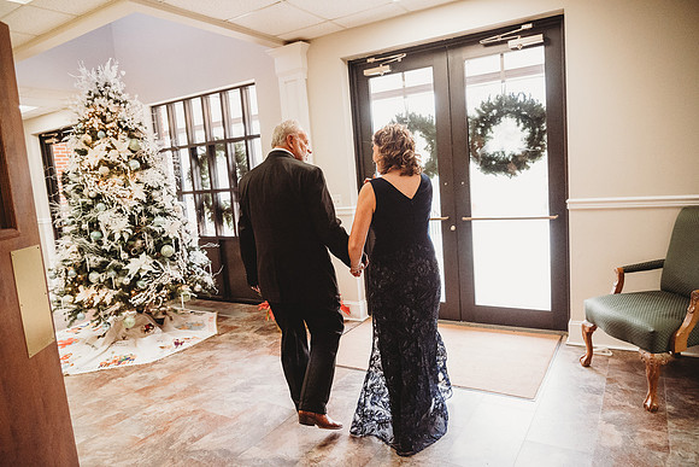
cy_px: 234
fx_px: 466
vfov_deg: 53.2
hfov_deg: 73.7
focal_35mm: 24
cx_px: 350
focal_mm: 24
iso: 8000
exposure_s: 1/200
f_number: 4
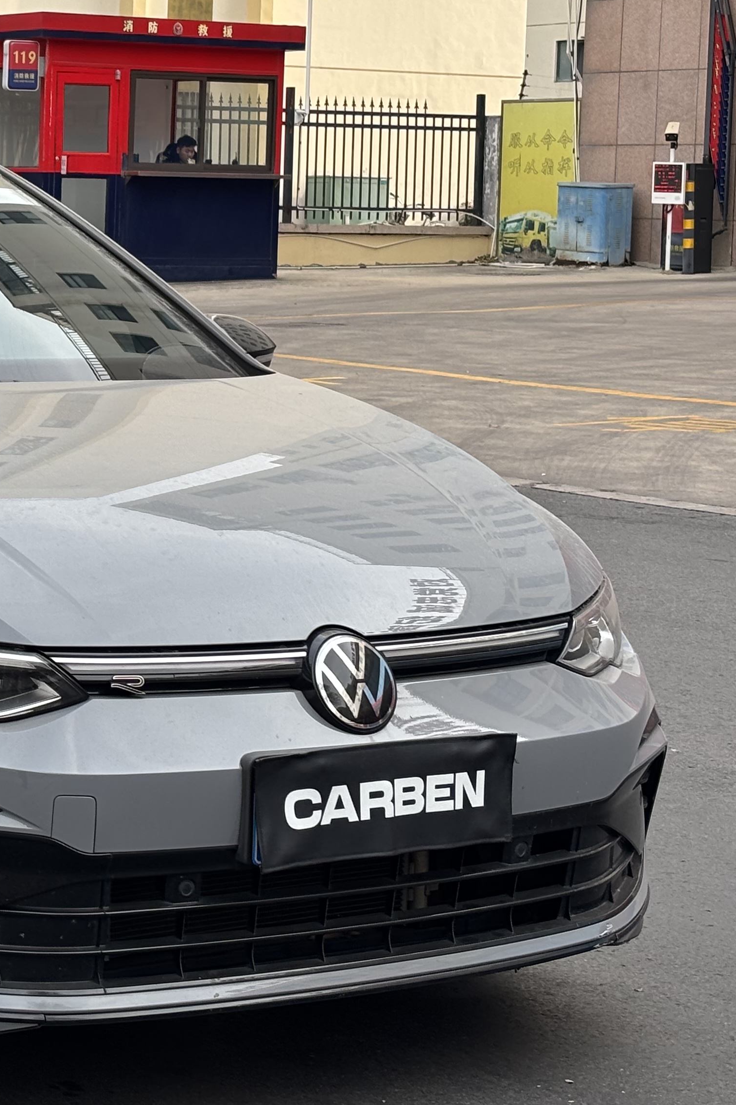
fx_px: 2944
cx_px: -116
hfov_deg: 13.9
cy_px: 396
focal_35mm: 96
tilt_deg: -4.4
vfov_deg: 21.2
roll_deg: -1.2
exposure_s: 1/707
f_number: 1.6
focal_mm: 5.96
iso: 32
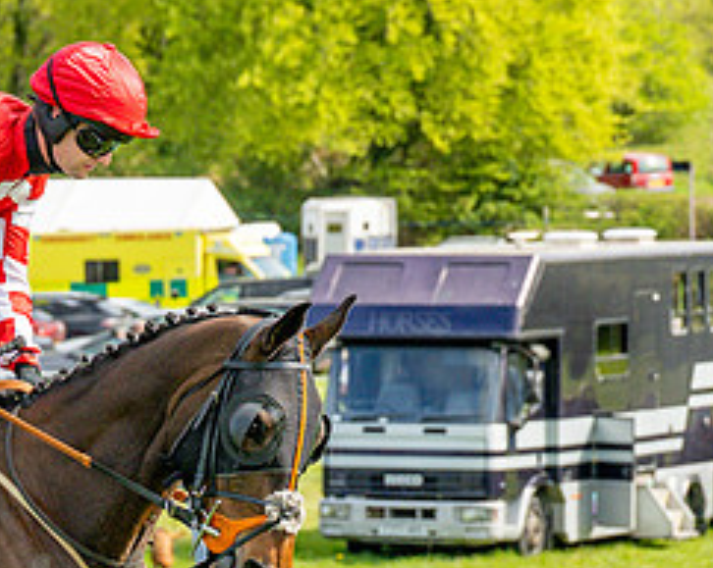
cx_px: 118
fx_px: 6534
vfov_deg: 5.0
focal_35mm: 310
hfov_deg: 6.2
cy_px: 671
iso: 200
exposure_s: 1/2000
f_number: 4
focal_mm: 70
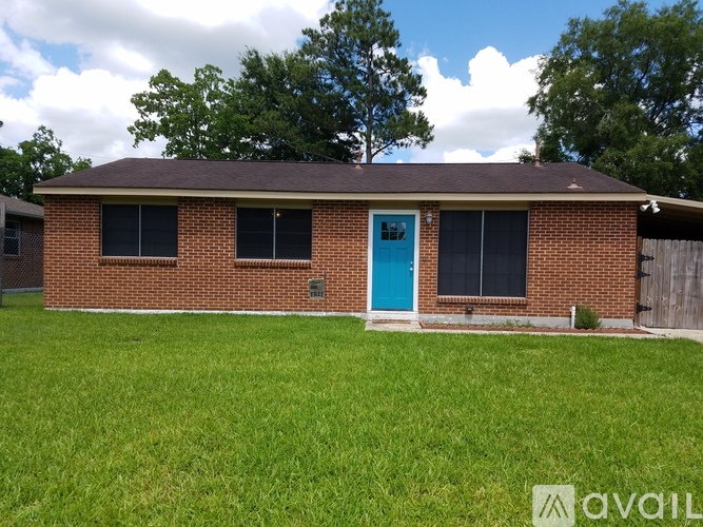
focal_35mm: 26
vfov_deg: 53.0
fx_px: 528
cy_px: 264
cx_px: 352
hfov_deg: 67.3
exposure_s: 1/1796
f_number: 1.7
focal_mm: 4.2
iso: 50
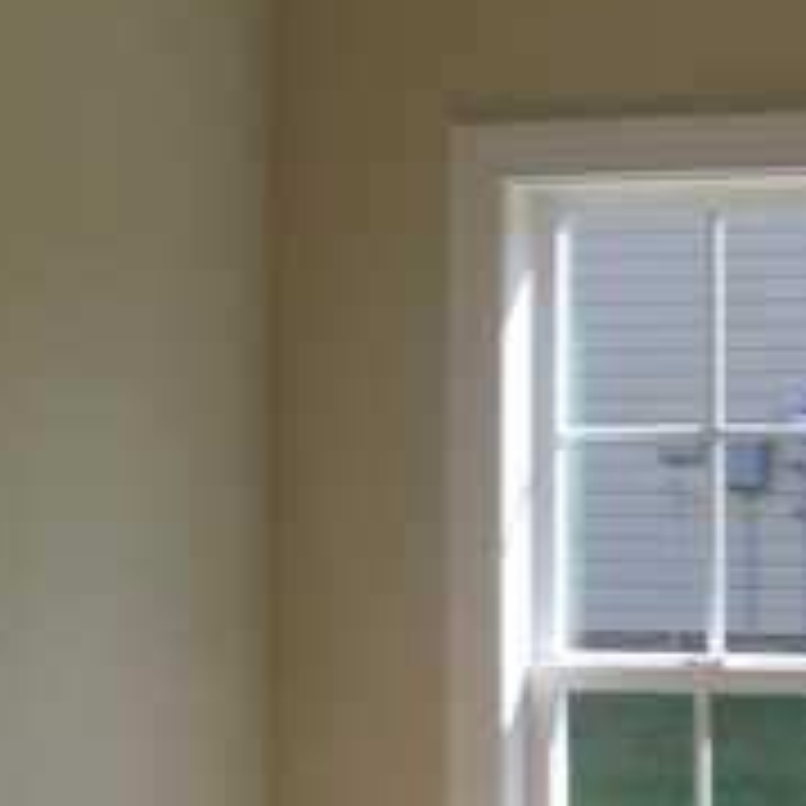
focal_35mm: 120
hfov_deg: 13.5
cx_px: 1270
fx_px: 3161
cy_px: 666
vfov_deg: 14.4
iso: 80
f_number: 7.7
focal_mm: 6.3
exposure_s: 1/60
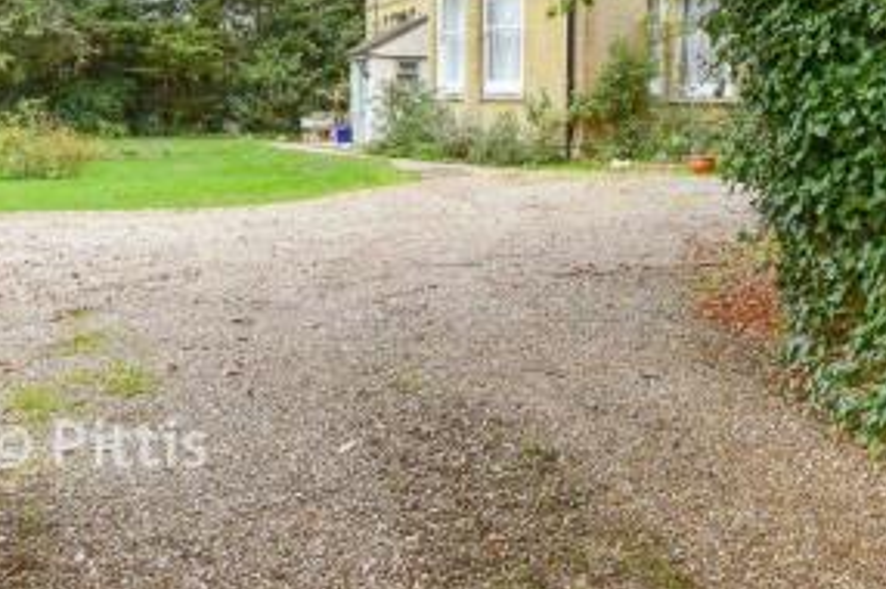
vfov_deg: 36.3
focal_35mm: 35
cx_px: 465
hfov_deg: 54.5
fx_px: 860
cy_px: 107
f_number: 8
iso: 160
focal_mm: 14
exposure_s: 1/40
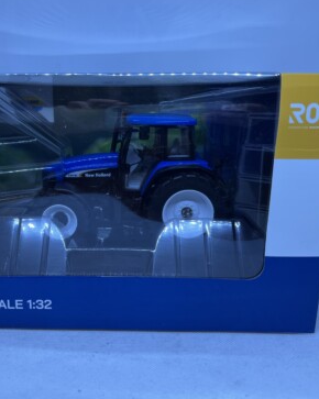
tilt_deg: -14.3
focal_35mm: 35
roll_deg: +0.9
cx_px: 116
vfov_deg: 51.6
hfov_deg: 41.8
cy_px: 201
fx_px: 413
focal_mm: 5.1
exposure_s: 1/122
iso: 64
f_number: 1.6
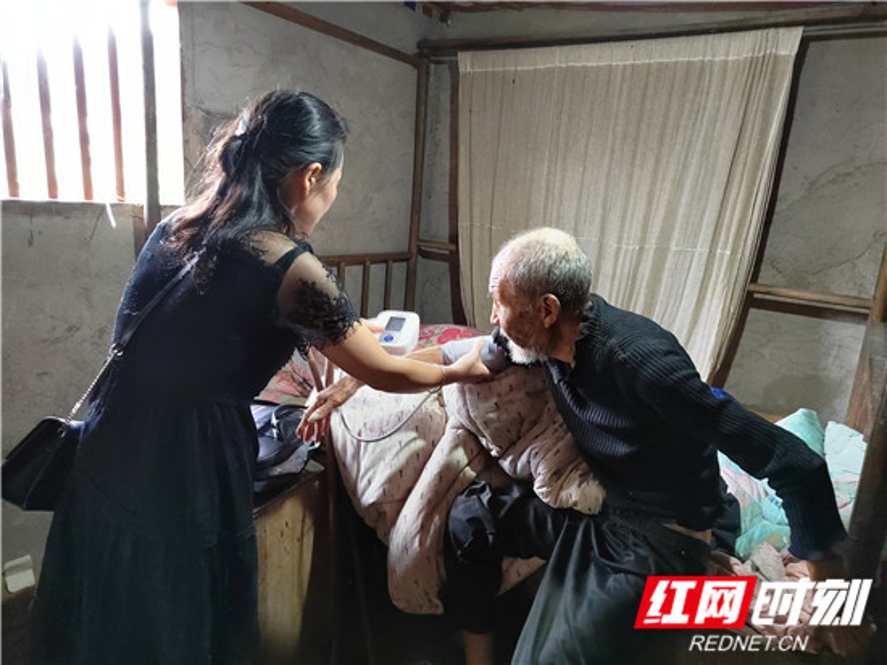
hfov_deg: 73.9
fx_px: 589
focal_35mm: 23
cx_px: 444
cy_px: 332
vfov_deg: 58.8
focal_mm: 5.52
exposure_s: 1/25
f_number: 1.9
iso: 4120
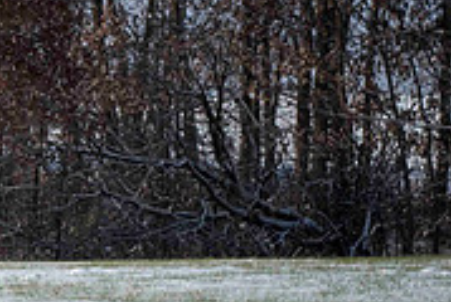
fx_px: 3250
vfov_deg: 5.3
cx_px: -209
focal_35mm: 259
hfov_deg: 7.8
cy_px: 311
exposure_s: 1/1000
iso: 640
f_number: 14
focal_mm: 80
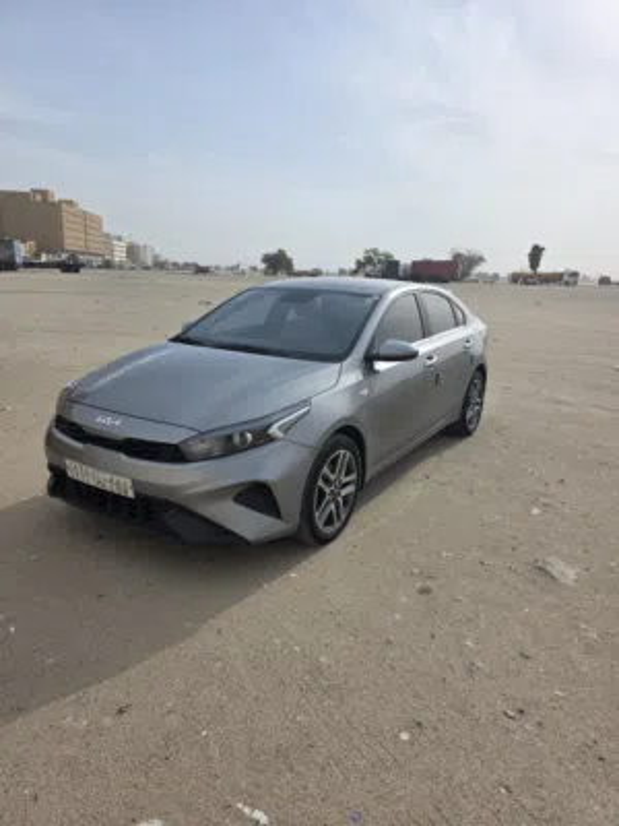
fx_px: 548
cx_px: 310
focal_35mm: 23
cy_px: 413
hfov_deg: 58.9
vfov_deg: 73.9
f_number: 1.7
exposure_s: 1/7944
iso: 64
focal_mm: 6.3
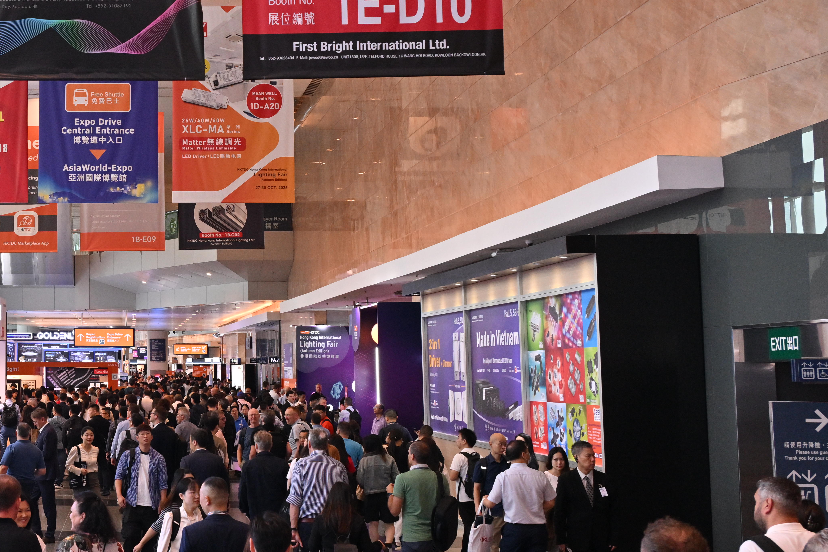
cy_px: 231
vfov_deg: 23.4
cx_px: 27
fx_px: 1334
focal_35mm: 58
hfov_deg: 32.1
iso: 800
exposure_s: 1/200
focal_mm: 29
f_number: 5
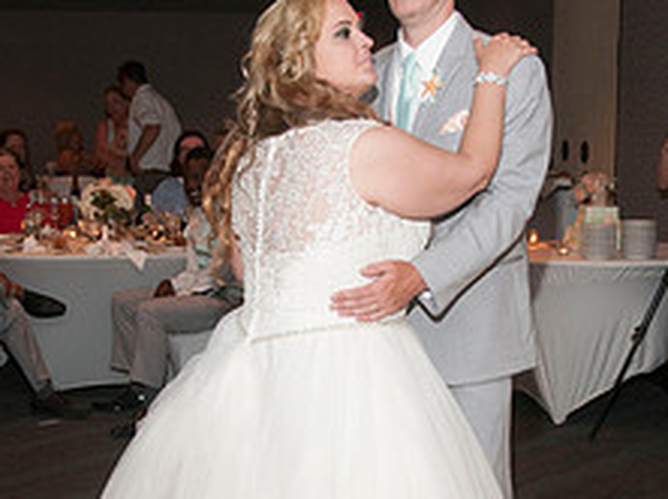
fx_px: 1465
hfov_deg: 25.7
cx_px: 369
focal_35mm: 76
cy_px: 406
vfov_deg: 19.1
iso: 800
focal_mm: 26
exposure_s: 1/60
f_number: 5.6
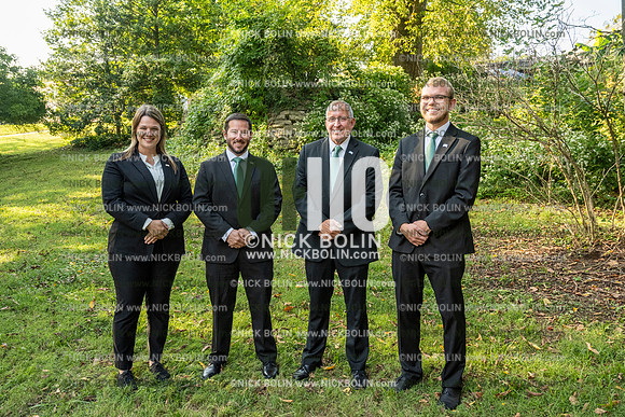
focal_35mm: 30
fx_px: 530
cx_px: 312
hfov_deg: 61.1
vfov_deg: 43.0
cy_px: 208
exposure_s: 1/640
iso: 1000
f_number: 5.6
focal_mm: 30.5
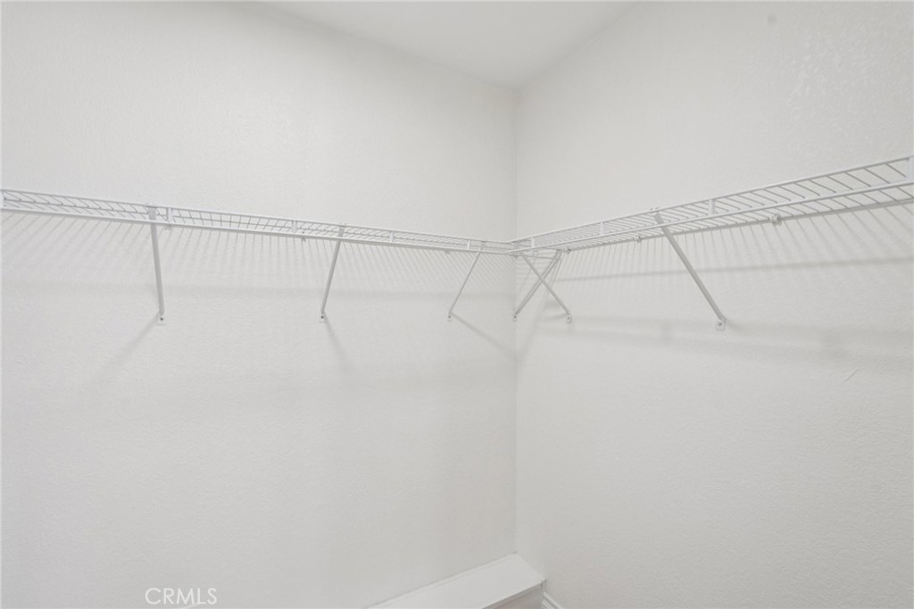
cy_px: 304
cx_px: 457
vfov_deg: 73.7
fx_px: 406
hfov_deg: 96.8
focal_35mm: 16
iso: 400
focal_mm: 16
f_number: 8
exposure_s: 1/20
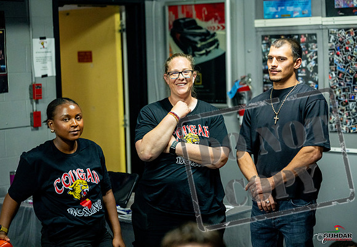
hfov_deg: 22.8
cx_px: 207
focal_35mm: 88
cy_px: 110
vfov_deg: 15.9
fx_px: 883
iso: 4000
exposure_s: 1/500
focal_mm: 77
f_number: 2
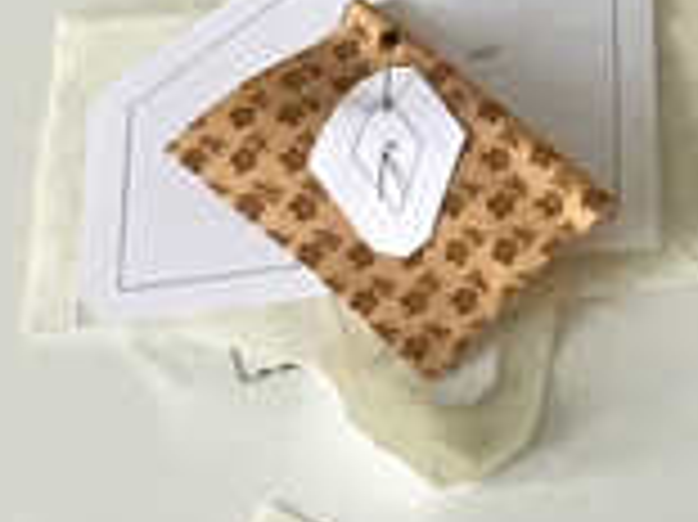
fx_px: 4130
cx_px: 2031
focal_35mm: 205
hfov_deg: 8.3
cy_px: -99
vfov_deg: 7.2
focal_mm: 3.3
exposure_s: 1/33
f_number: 2.4
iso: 50
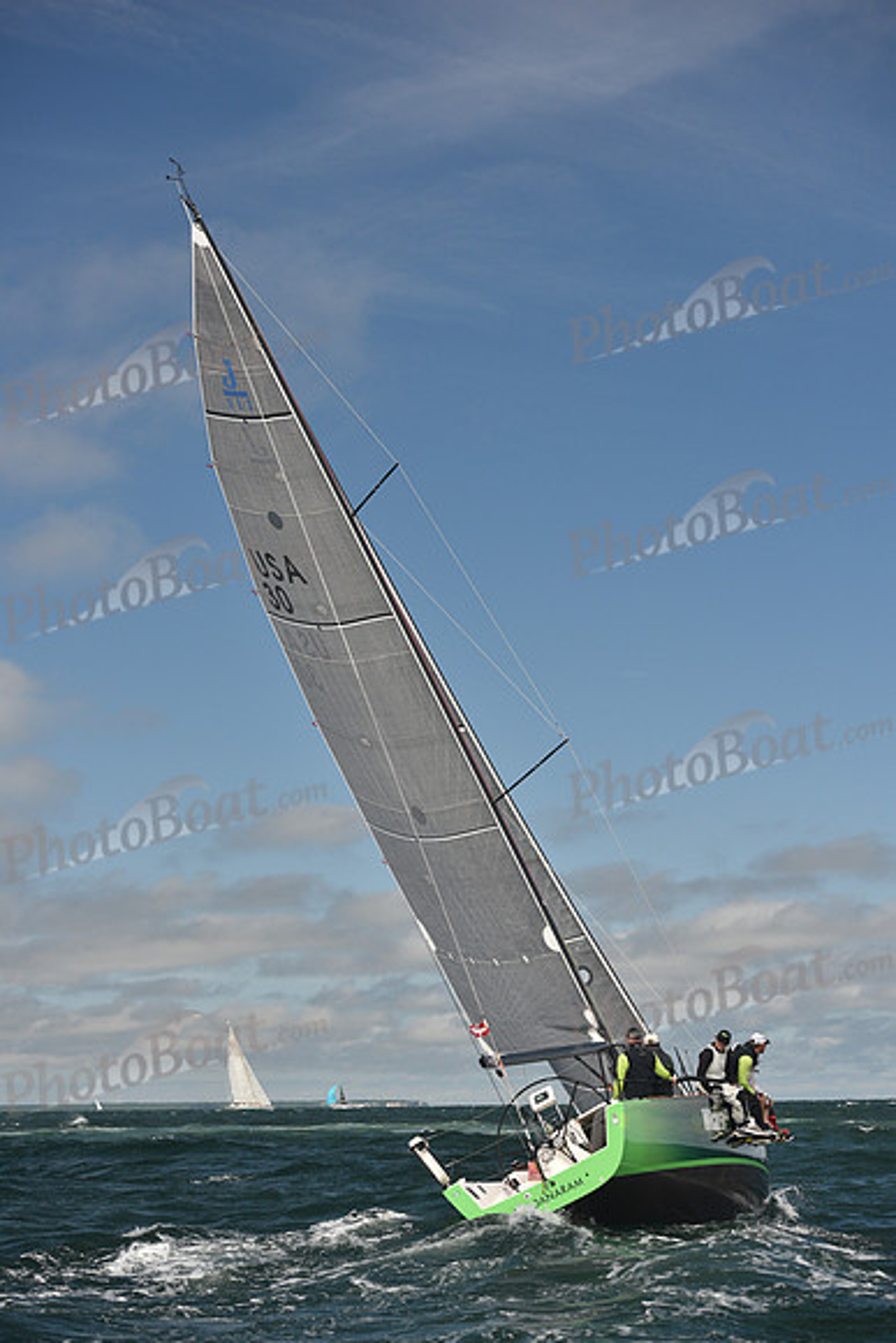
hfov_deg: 19.5
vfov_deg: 28.8
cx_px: 448
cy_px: 672
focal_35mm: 70
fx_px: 2612
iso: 320
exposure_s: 1/1250
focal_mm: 70
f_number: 5
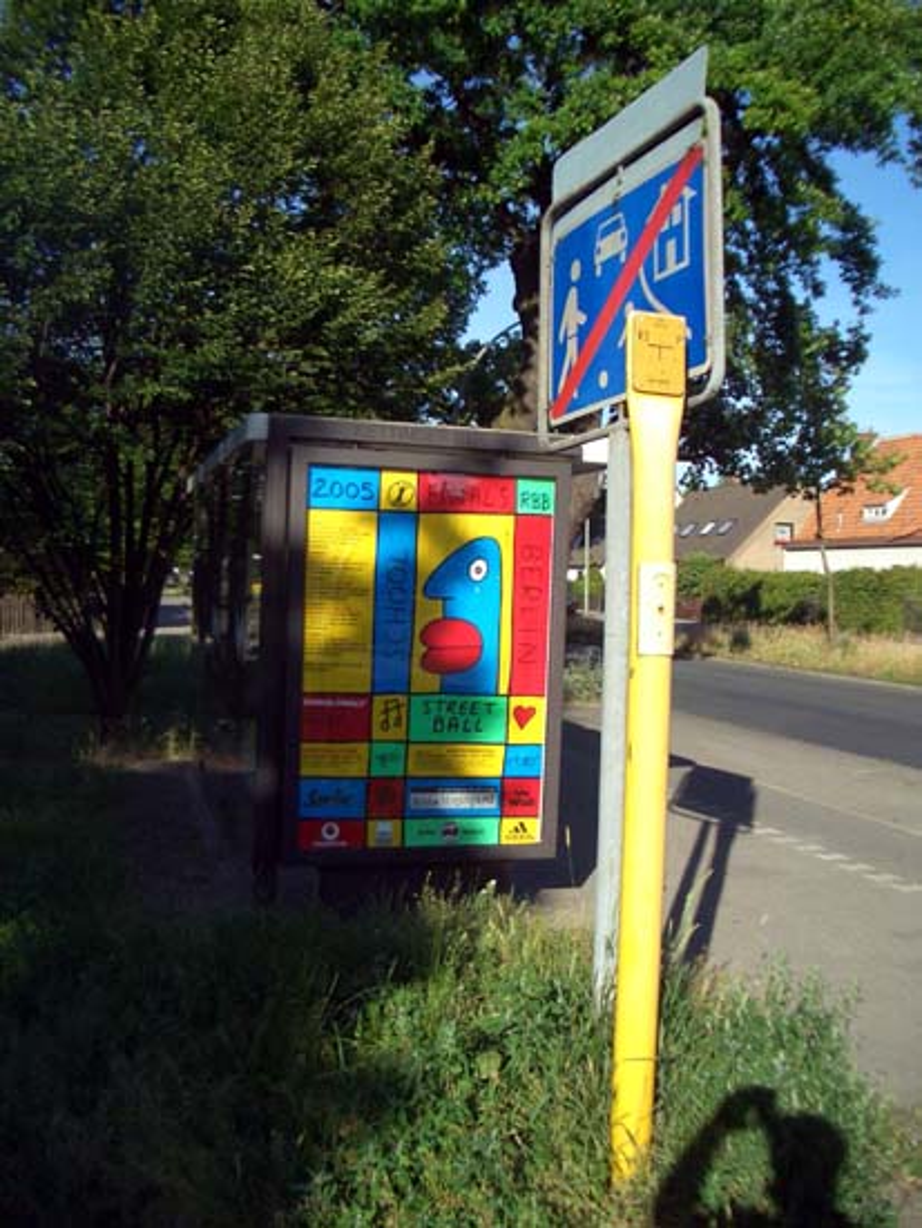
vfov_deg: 52.6
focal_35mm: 35
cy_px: 614
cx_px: 461
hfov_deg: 40.7
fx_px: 1242
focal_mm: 5.8
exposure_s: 1/800
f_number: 2.6
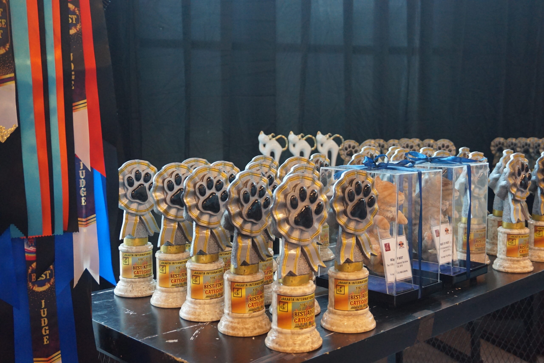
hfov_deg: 46.4
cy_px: 182
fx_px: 635
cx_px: 272
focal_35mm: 42
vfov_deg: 31.9
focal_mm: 28
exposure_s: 1/160
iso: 2000
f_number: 4.5
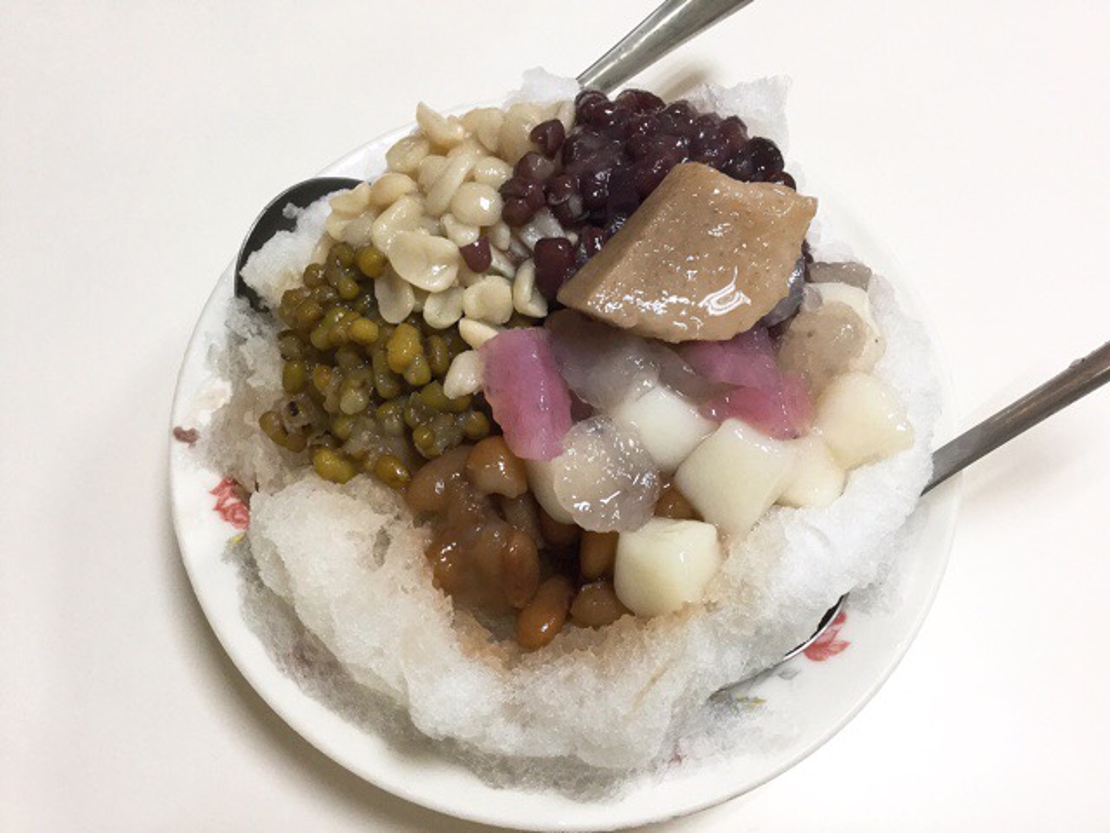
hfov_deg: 58.4
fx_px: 994
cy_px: 416
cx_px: 555
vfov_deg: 45.4
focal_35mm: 31
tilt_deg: -68.7
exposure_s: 1/30
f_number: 2.4
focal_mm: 3.3
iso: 64
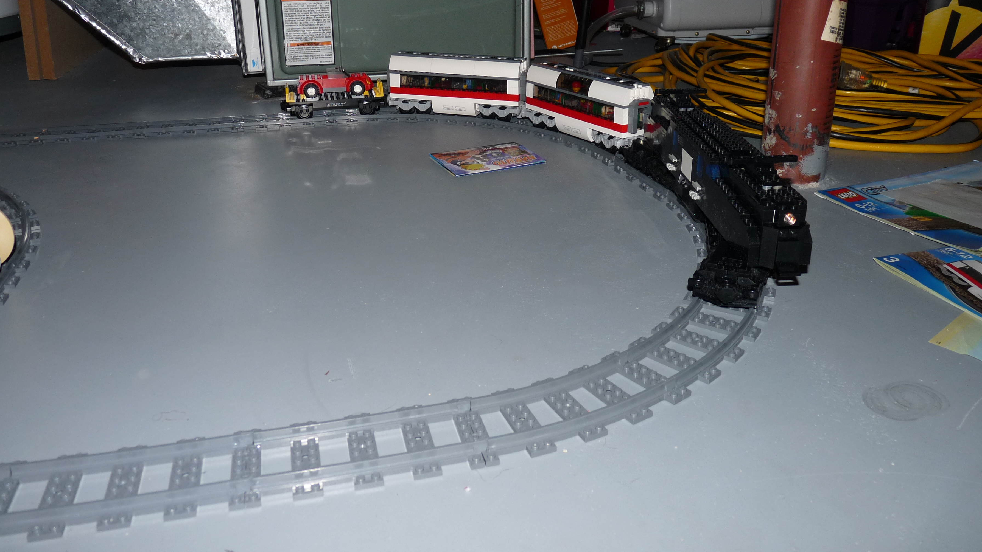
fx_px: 781
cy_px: 189
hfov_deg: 64.3
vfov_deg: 38.6
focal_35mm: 30
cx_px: 496
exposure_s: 1/125
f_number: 2.8
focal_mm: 4.8
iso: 100
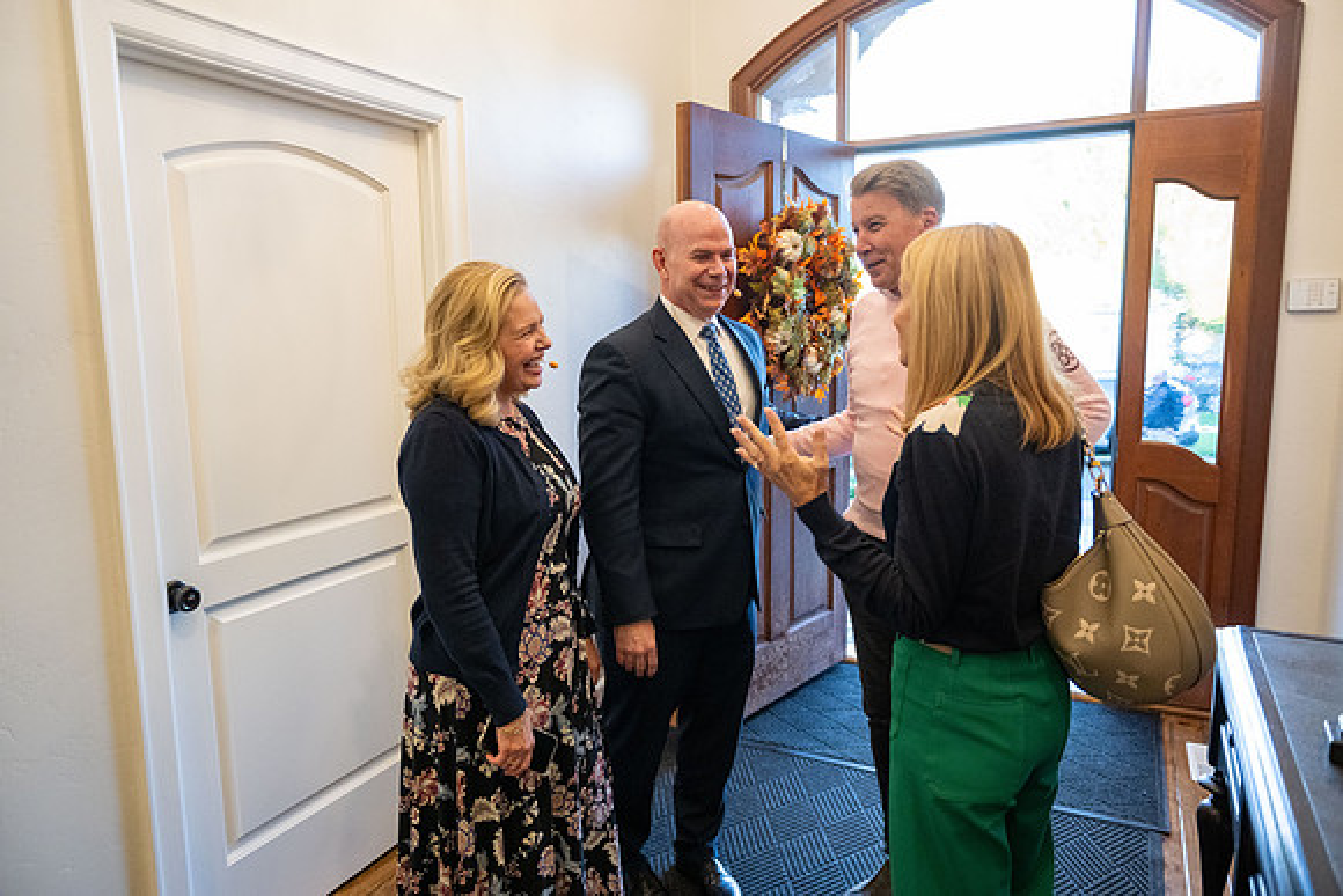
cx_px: 672
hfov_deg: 73.7
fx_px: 896
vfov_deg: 53.2
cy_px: 448
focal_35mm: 24
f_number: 2.8
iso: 4000
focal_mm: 24
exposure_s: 1/400
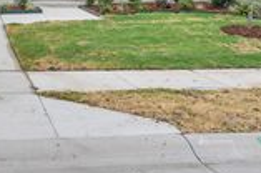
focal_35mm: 67
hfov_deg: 30.0
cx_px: 103
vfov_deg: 18.3
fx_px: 485
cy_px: -76
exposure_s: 1/500
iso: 160
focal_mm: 14
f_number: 8
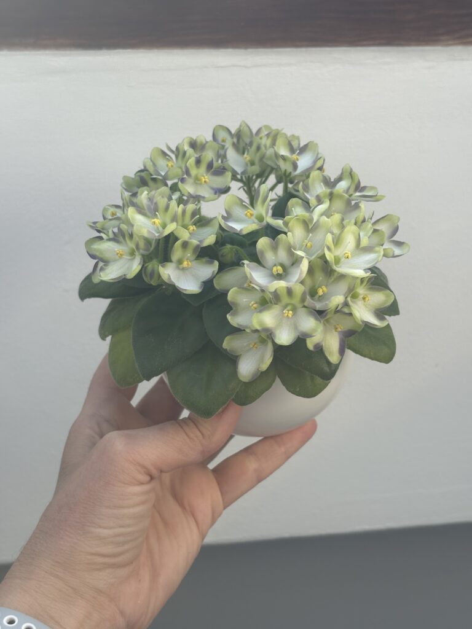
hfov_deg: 28.0
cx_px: 236
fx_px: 945
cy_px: 314
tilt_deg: -20.3
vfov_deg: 36.8
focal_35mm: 52
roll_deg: +0.0
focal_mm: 5.96
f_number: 1.6
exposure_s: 1/444
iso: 40
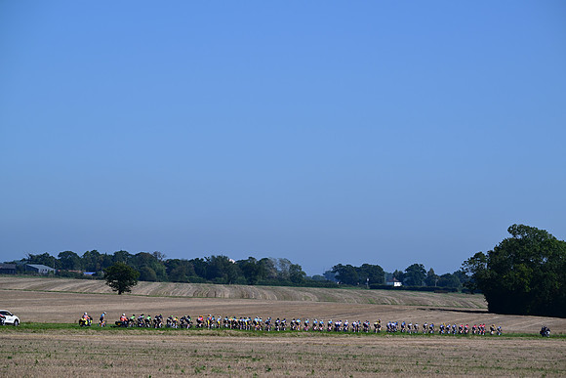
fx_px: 2516
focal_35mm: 160
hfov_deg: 12.8
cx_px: 283
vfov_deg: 8.6
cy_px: 189
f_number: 7.1
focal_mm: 160
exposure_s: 1/800
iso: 125
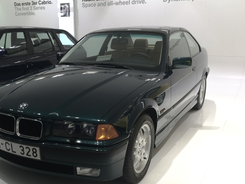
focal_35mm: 38
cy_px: 112
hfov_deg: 48.5
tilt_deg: -18.1
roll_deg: +1.3
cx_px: 92
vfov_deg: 37.5
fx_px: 269
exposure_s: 1/33
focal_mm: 4.15
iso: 80
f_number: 2.2
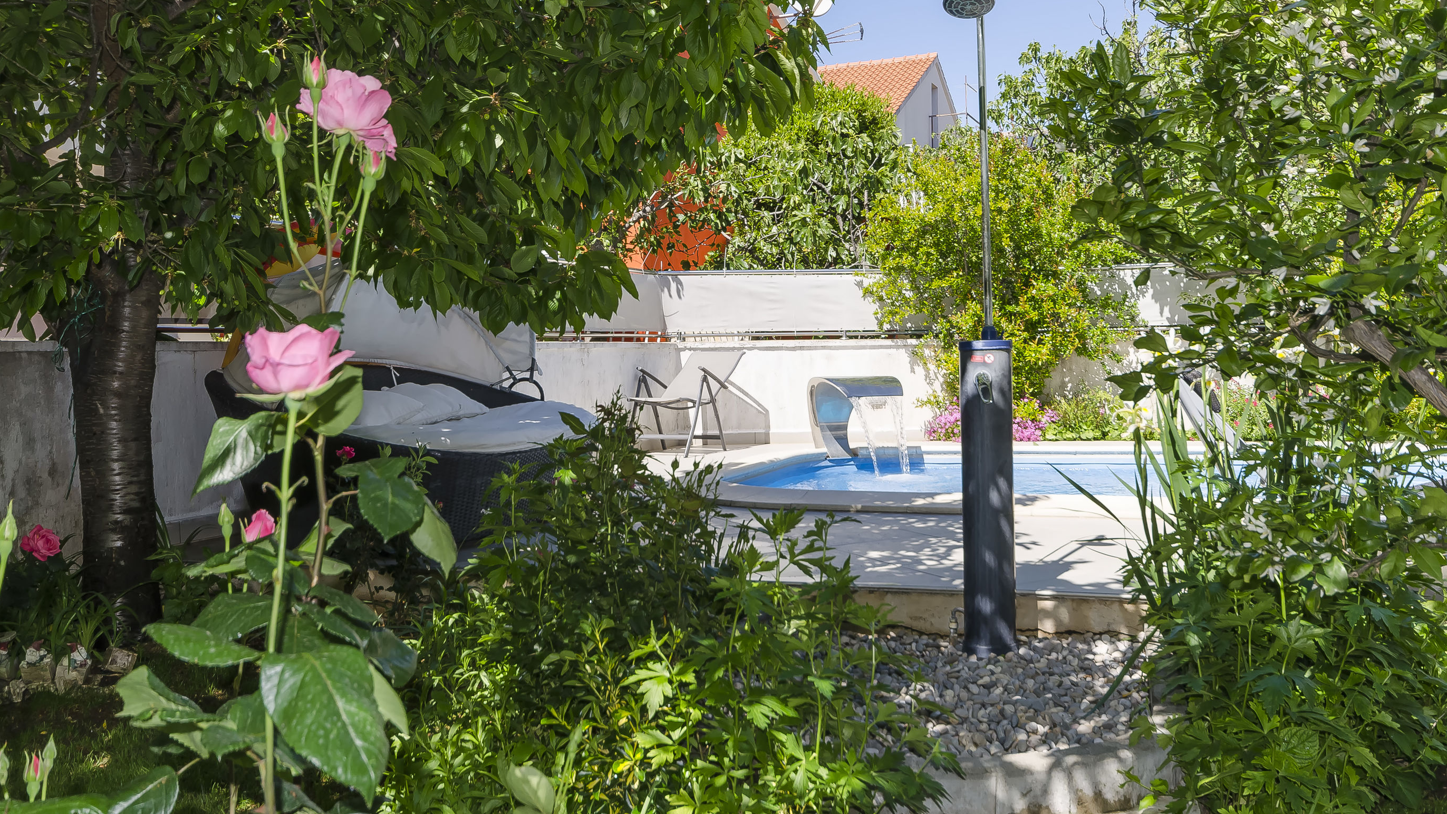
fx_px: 1228
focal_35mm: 32
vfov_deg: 36.7
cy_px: 369
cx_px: 737
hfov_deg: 61.0
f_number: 7.1
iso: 100
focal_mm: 20
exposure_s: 1/200
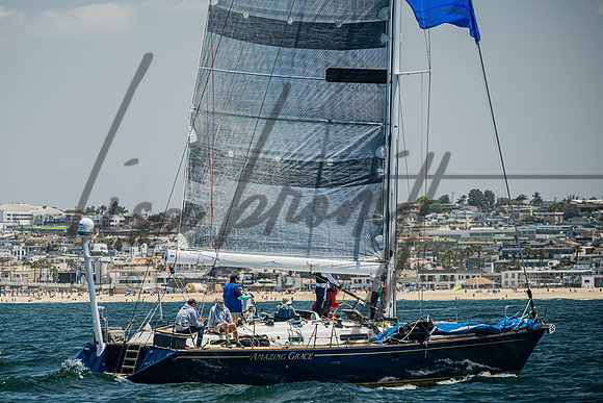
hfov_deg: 8.3
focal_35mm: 247
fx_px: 4142
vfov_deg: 5.6
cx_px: 234
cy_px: 242
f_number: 6.3
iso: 320
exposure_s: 1/640
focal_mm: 200
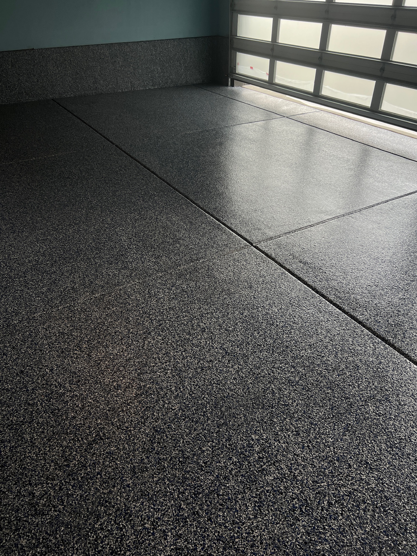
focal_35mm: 26
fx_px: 418
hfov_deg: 53.1
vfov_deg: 67.3
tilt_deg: -36.8
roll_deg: -1.8
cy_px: 278
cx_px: 208
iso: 80
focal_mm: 5.7
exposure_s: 1/120
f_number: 1.5
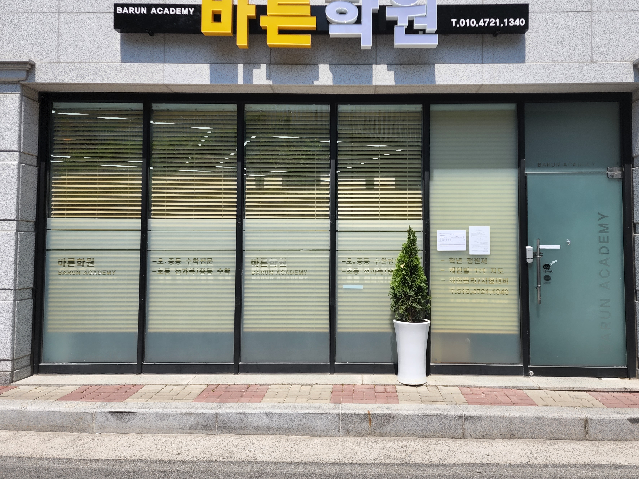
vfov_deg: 53.1
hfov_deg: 67.2
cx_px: 347
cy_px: 229
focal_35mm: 26
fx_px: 480
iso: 12
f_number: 1.8
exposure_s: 1/919
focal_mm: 6.4
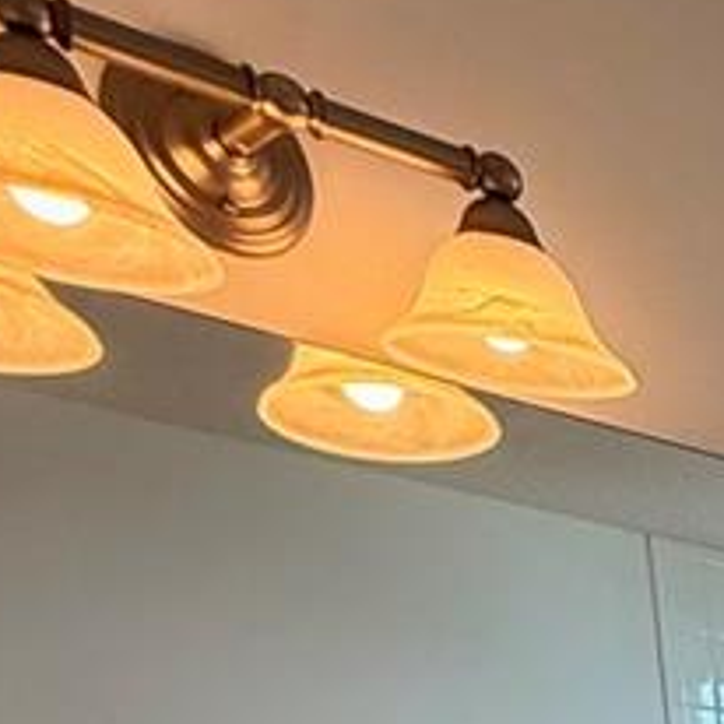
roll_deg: +0.0
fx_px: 1704
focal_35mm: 72
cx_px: 1473
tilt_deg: -11.5
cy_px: 1381
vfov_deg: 17.9
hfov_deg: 17.1
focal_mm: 2.22
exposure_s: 1/99
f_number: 2.2
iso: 80
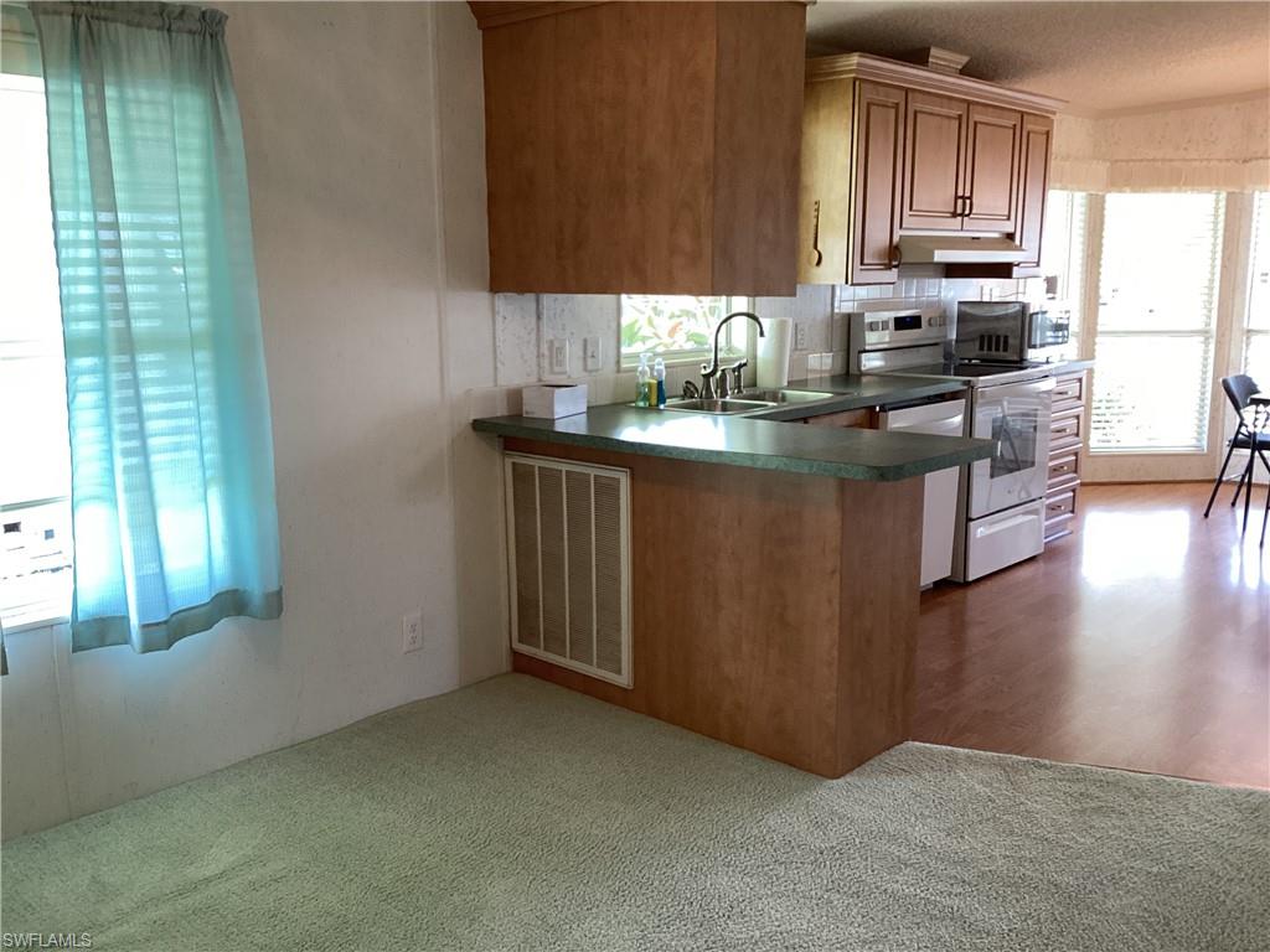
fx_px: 1137
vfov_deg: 45.4
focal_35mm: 31
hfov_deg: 58.4
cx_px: 635
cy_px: 476
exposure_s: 1/60
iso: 100
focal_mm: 3.3
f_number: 2.4
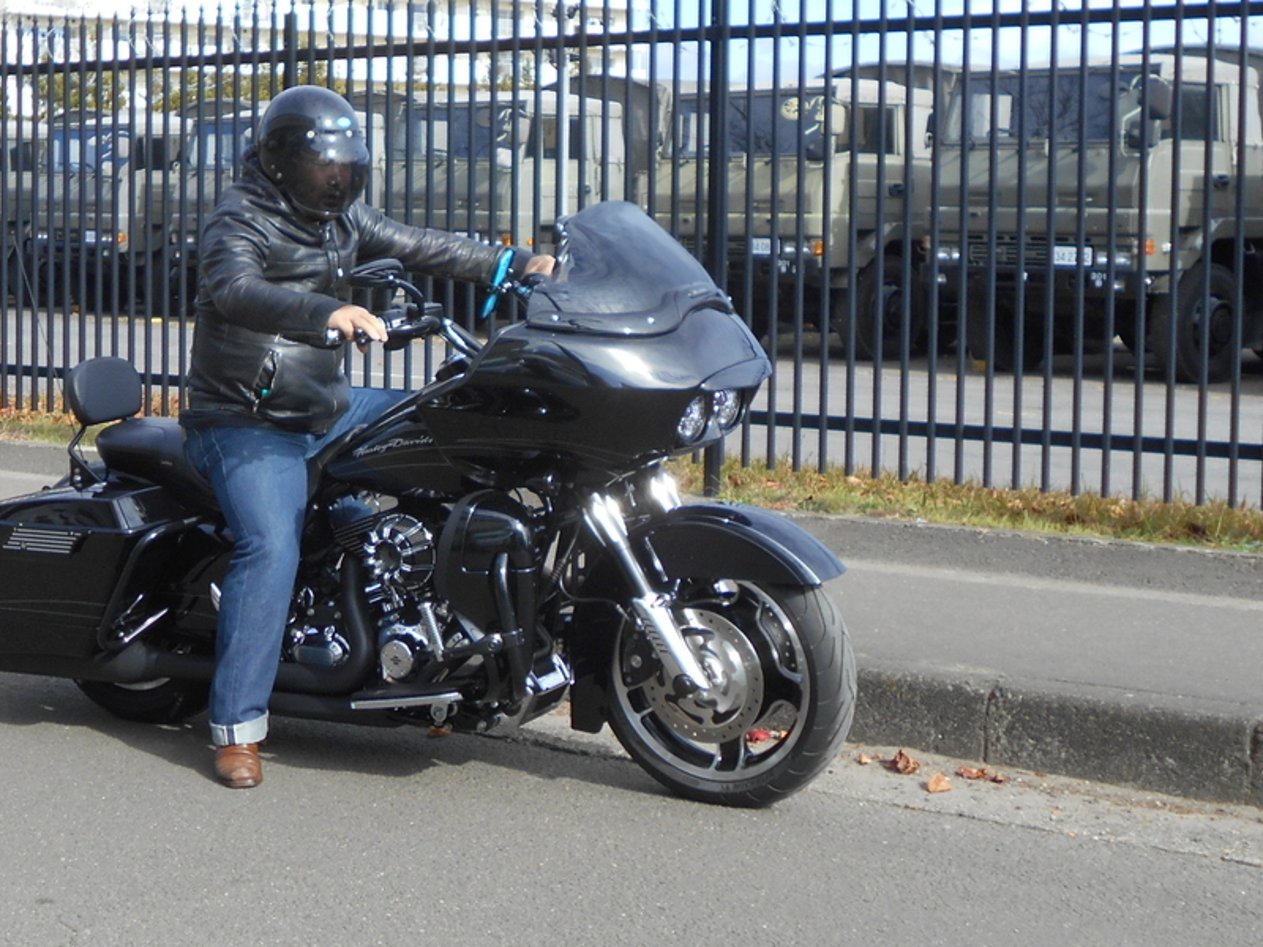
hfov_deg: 29.1
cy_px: 414
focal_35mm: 66
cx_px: 374
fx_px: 2408
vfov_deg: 22.2
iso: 80
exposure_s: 1/320
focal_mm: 7.7
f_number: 4.2
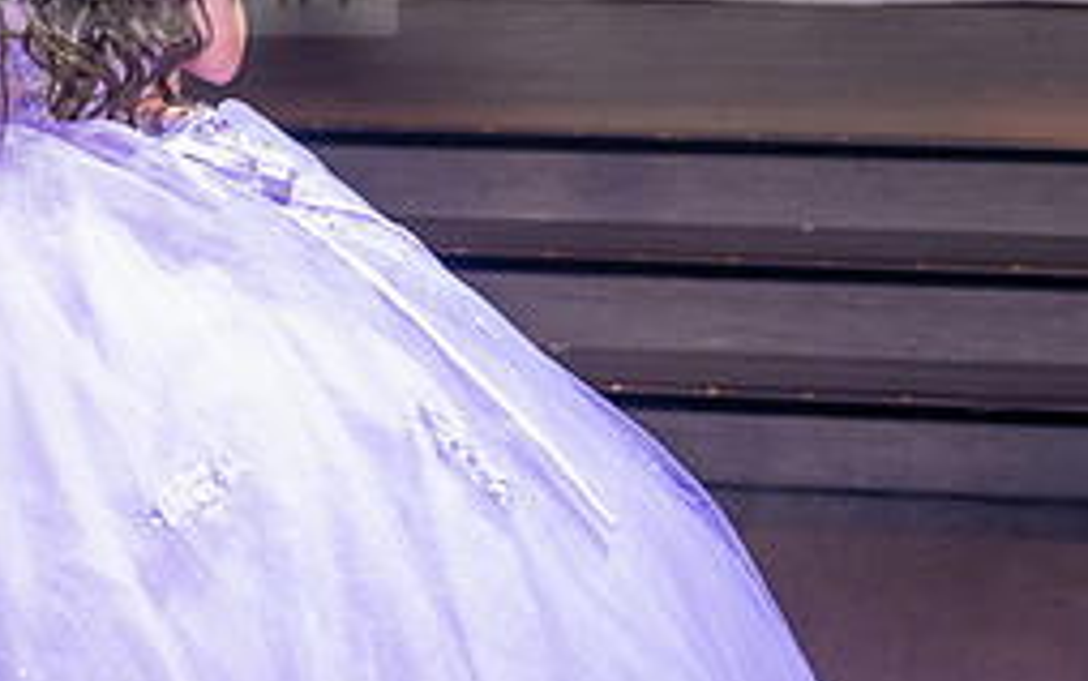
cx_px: 34
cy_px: -66
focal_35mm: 163
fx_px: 4835
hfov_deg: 12.7
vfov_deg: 8.0
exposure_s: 1/125
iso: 1000
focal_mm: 70
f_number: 3.5
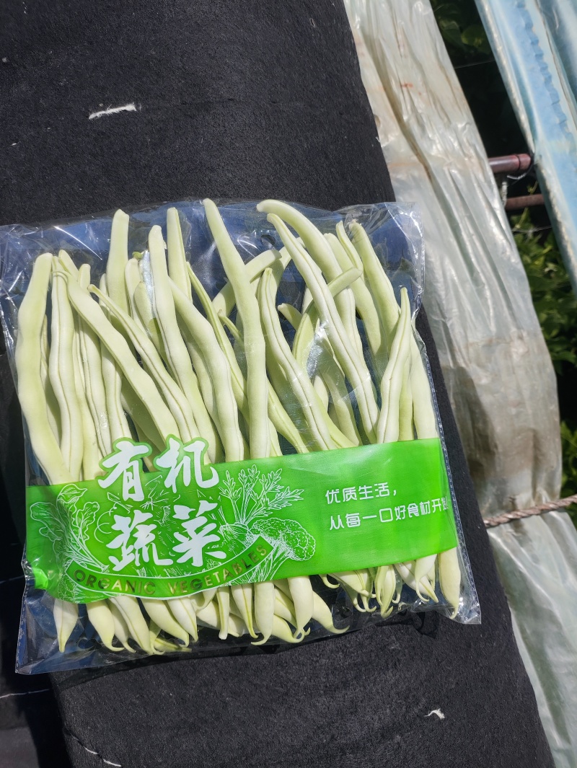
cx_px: 288
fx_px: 555
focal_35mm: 25
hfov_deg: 54.9
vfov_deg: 69.4
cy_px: 384
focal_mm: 4.71
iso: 50
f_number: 1.79
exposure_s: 1/2456
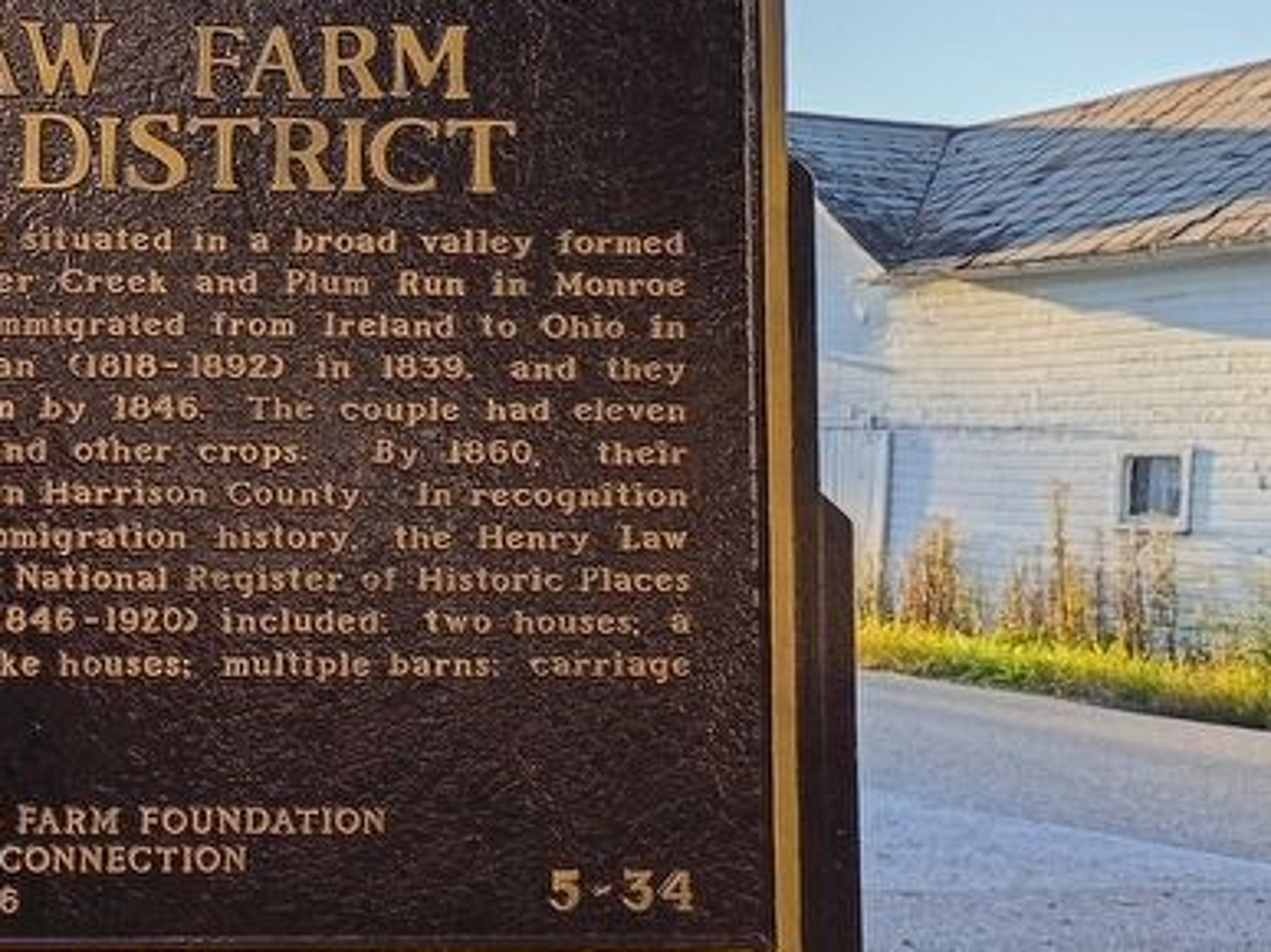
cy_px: 335
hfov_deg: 29.8
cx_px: -30
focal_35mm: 60
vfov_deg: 24.3
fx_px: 2202
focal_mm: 4.27
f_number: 1.8
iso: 100
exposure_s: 1/143
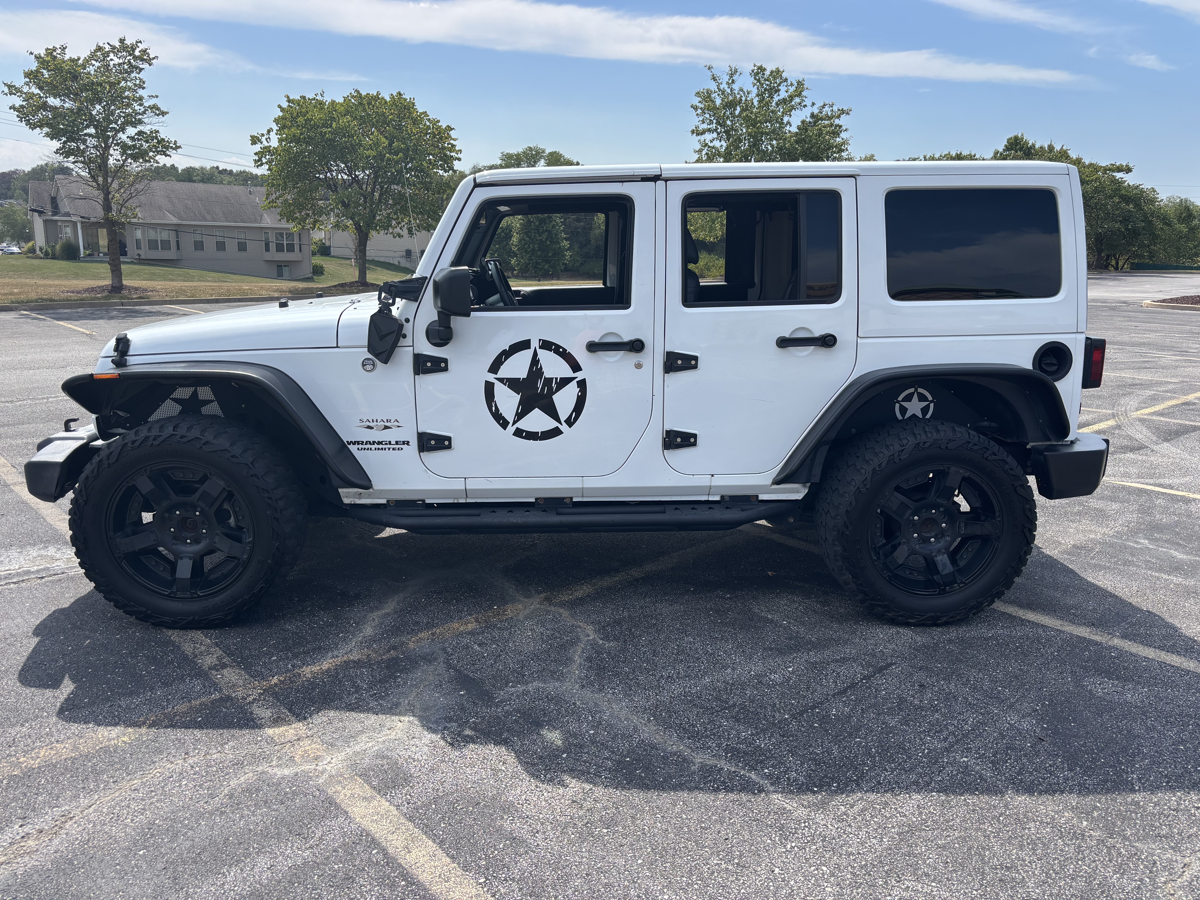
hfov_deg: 67.3
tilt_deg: -13.9
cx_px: 600
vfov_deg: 53.1
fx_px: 901
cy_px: 450
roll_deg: -2.1
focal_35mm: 26
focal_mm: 5.96
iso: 50
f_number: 1.6
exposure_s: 1/2513
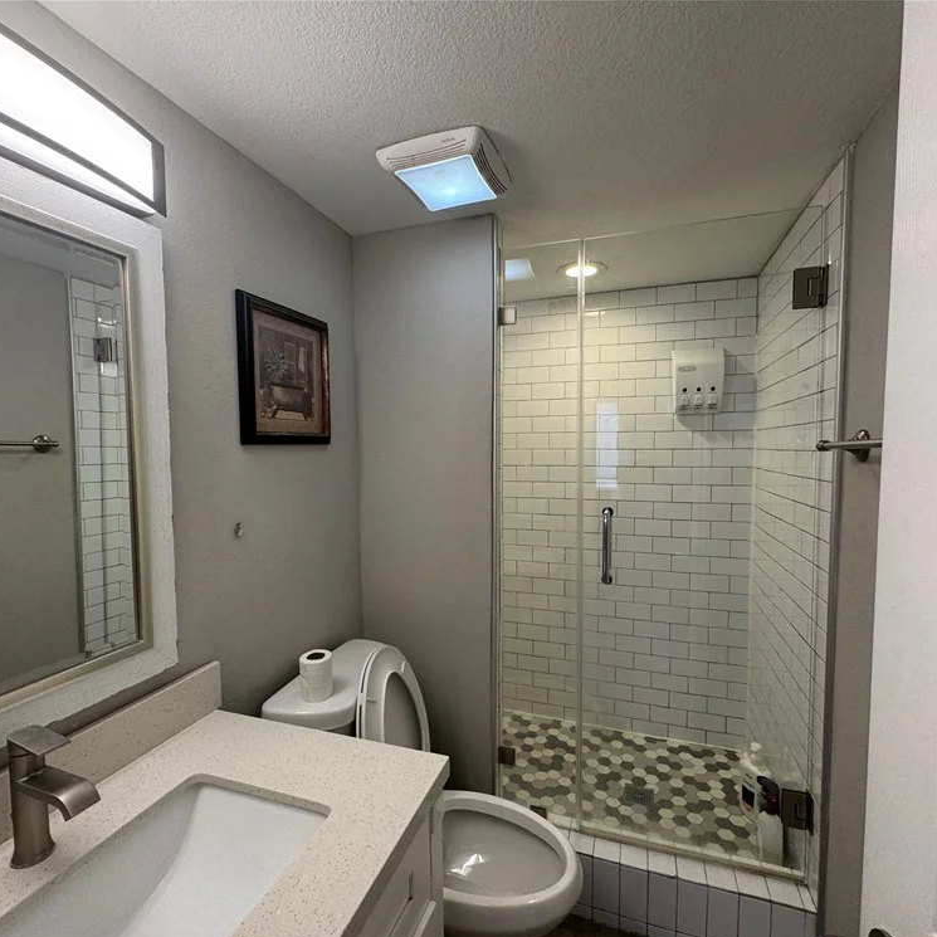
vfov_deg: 83.9
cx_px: 455
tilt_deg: -5.4
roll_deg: +0.7
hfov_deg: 83.9
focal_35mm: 17
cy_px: 482
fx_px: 521
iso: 125
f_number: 2.2
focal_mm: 2.22
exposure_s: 1/120
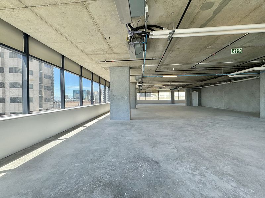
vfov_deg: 85.7
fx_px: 107
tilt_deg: -0.5
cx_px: 132
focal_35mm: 14
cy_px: 99
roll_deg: +0.7
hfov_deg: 102.1
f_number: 2.2
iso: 40
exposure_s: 1/102
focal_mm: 2.22
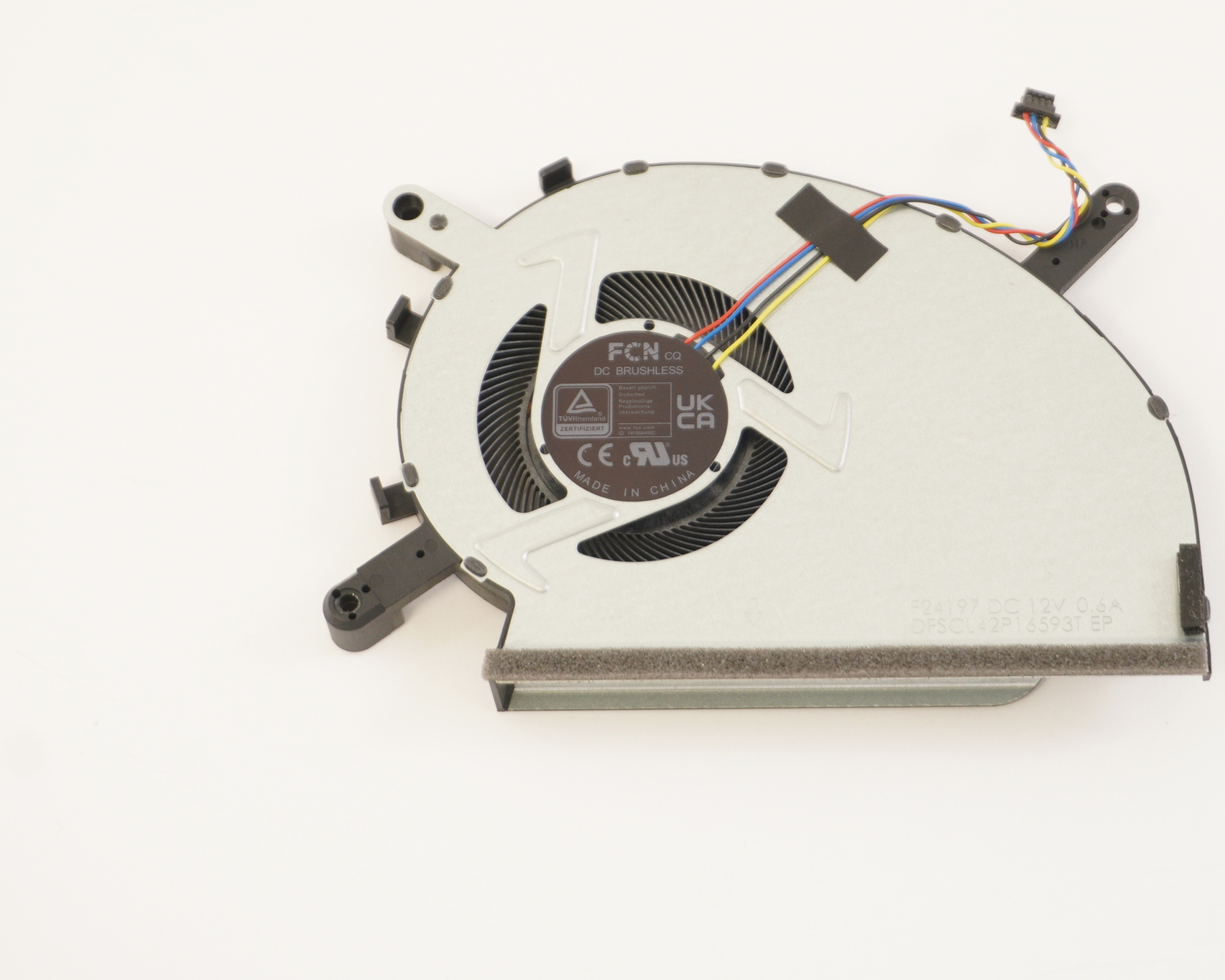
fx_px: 3215
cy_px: 414
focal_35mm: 89
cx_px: 798
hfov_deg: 21.5
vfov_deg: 17.3
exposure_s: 1/13
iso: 400
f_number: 5.6
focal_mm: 43
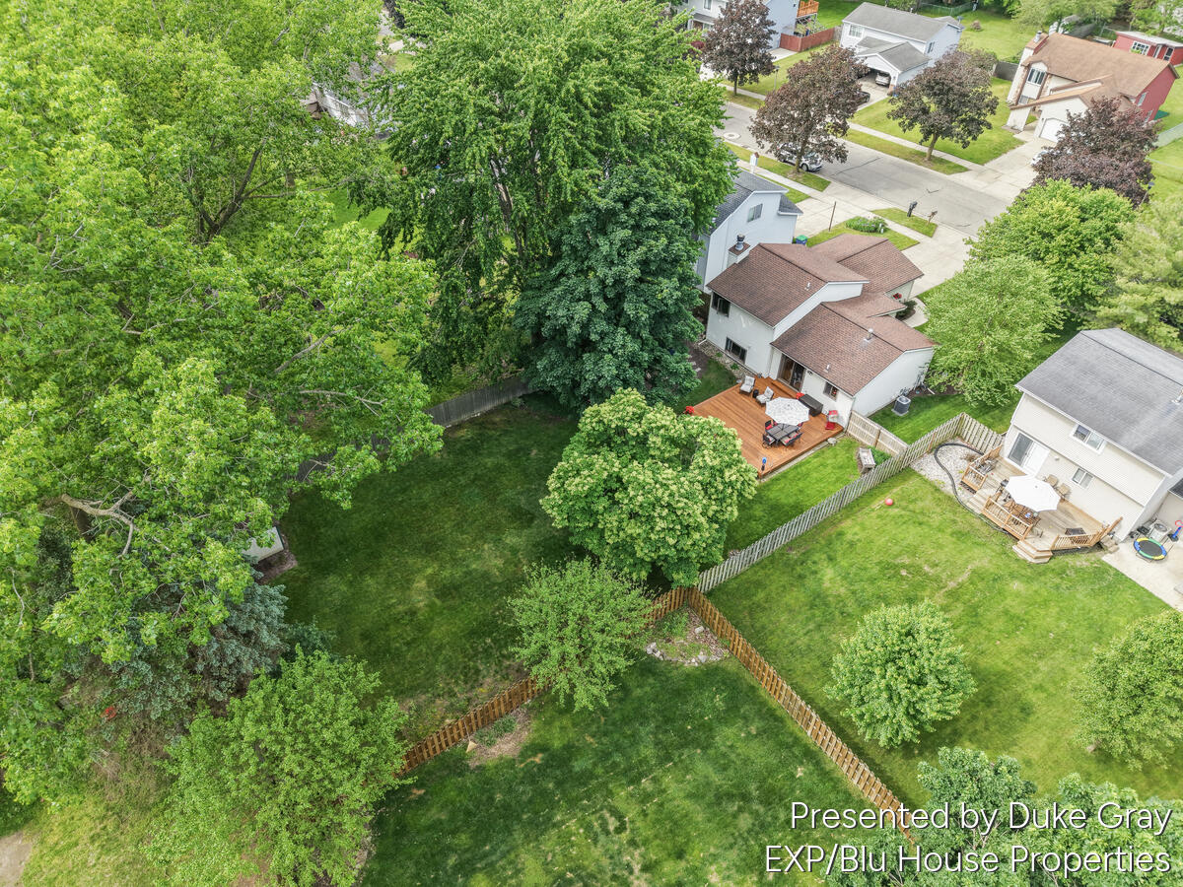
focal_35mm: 24
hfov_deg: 71.6
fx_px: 820
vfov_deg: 56.8
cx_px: 592
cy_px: 444
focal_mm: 8.67
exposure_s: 1/180
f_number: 1.8
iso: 130
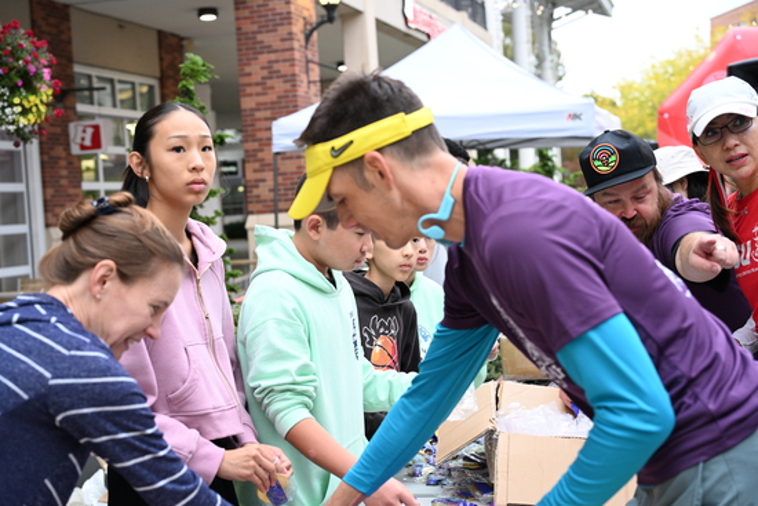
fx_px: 1158
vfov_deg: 24.6
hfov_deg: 36.2
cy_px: 253
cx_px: 379
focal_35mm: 55
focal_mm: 55
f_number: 4
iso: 1600
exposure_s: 1/320
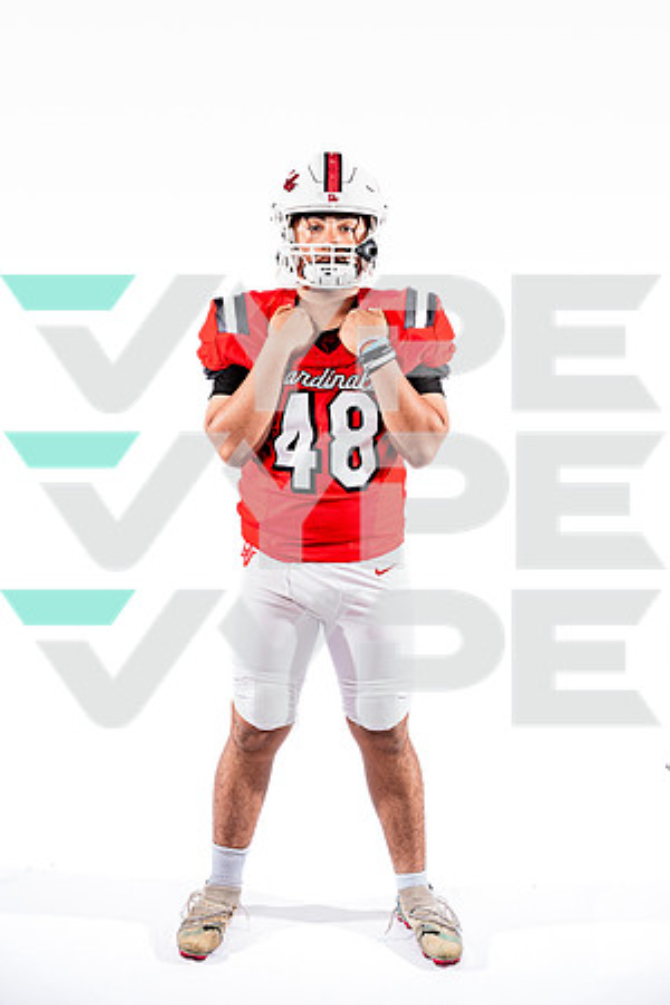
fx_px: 1245
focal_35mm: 45
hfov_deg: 30.1
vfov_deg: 44.0
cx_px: 335
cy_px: 502
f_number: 4
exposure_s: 1/250
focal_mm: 44.6
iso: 250
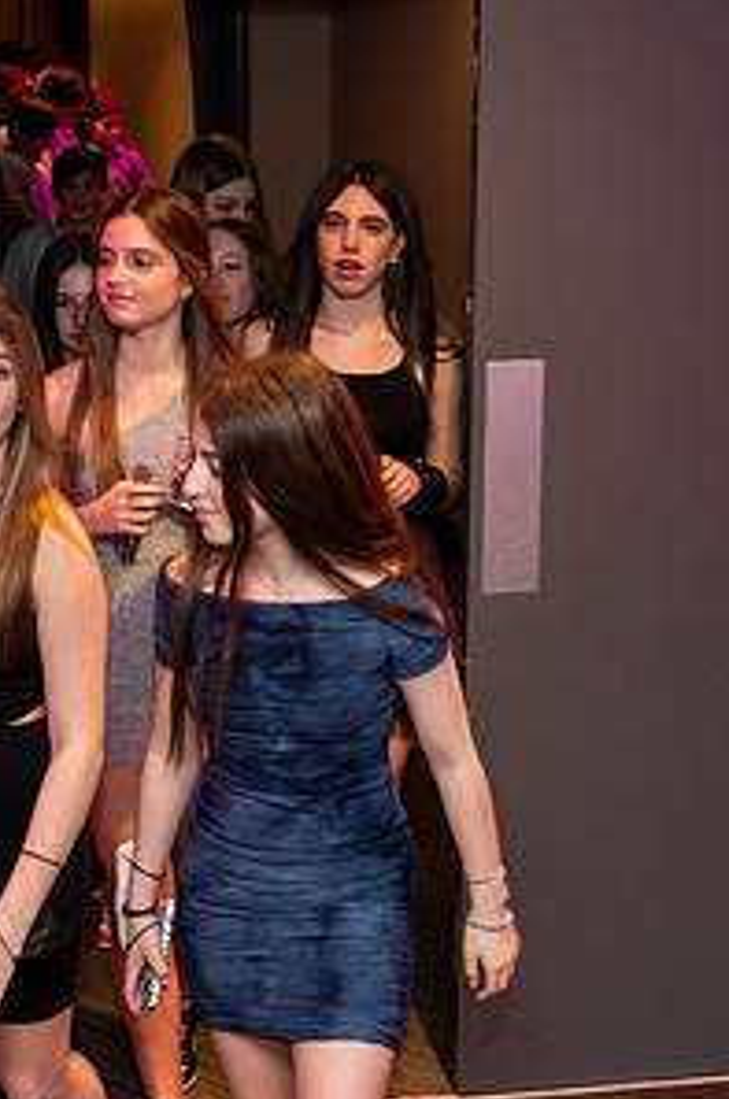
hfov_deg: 16.2
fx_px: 2560
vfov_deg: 24.2
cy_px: 700
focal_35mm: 84
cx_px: 294
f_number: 5
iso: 1250
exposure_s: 1/50
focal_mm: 36
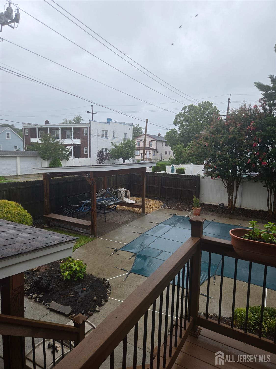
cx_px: 138
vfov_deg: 73.9
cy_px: 184
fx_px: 245
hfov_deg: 58.9
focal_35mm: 23
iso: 40
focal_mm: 5.4
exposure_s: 1/180
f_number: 1.8
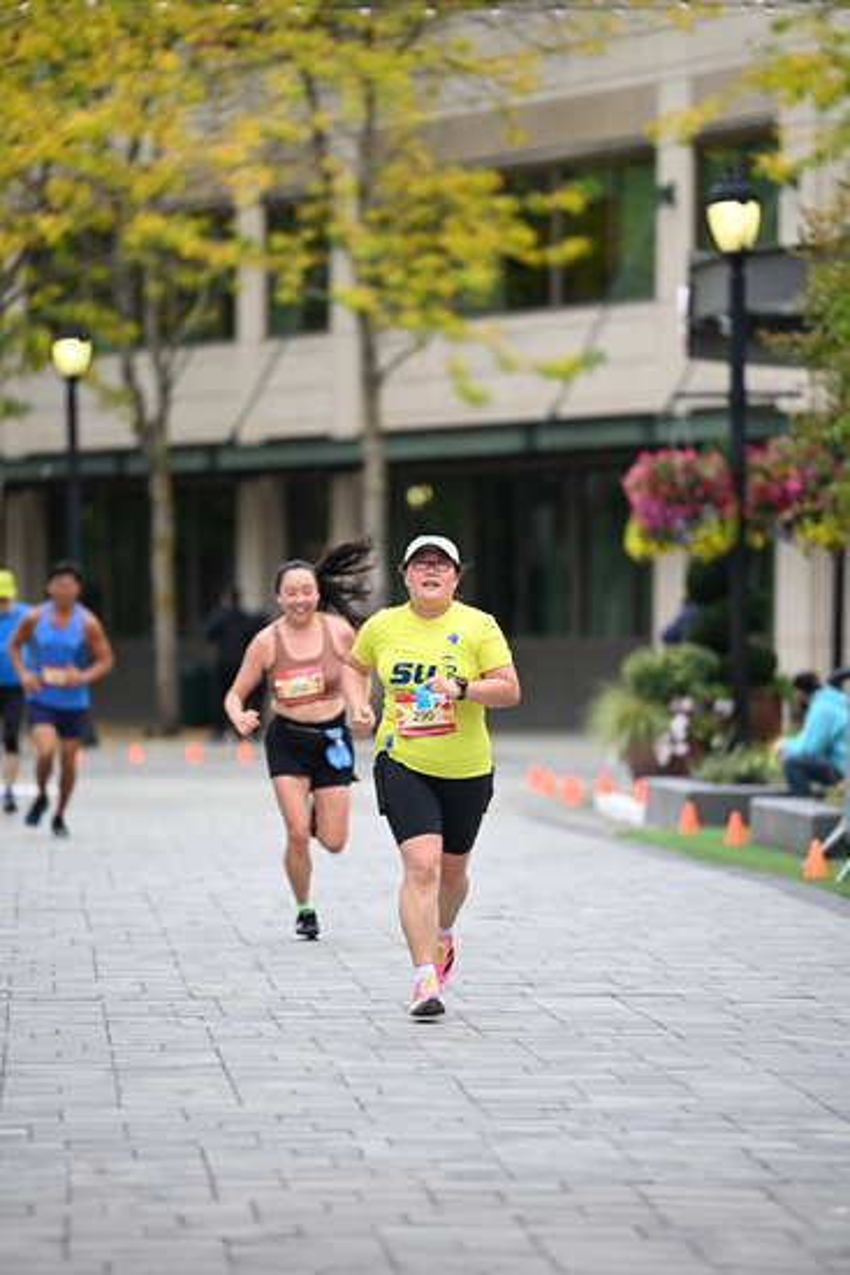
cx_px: 425
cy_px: 638
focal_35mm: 200
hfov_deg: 6.9
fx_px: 7078
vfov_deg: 10.3
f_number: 2.8
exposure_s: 1/1600
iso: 640
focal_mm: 200
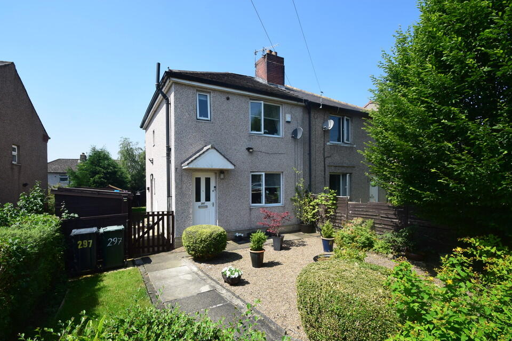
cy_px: 180
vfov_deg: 73.7
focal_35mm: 16
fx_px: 228
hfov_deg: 96.7
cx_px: 243
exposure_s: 1/400
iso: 400
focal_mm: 10
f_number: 11
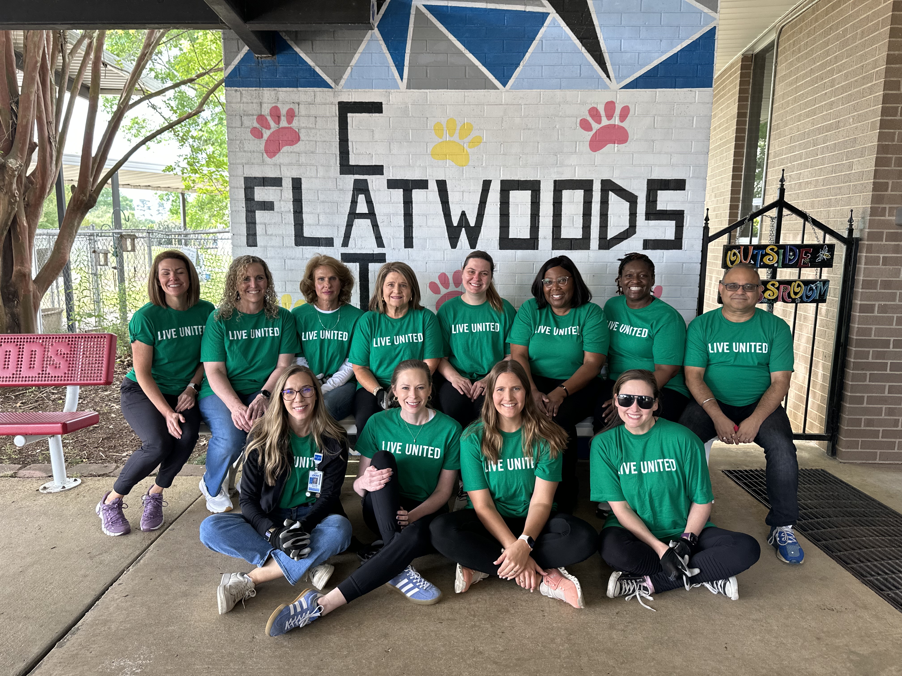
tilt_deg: -8.9
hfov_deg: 71.6
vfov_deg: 56.8
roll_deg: -0.6
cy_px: 338
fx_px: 625
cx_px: 451
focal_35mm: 24
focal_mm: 6.86
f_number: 1.78
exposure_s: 1/120
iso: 100
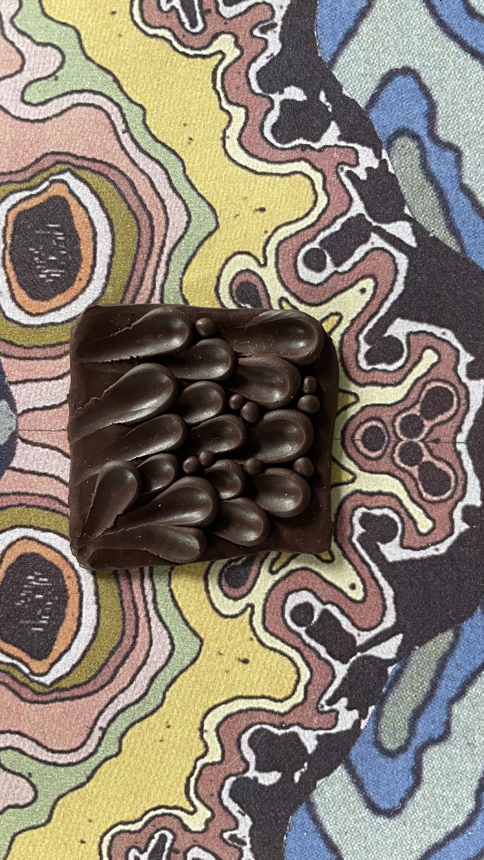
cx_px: 254
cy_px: 429
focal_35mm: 29
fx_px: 662
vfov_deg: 66.1
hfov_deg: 40.2
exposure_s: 1/60
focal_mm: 4.2
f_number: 1.6
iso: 250
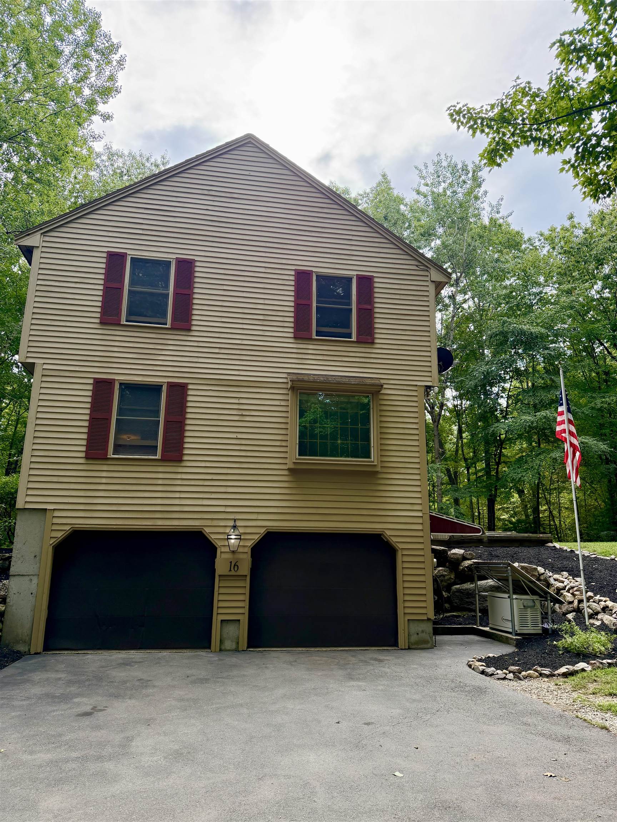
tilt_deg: +14.6
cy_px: 411
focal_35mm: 24
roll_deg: -1.3
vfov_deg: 71.6
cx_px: 308
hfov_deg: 56.8
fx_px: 570
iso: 100
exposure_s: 1/1018
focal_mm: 6.76
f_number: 1.78
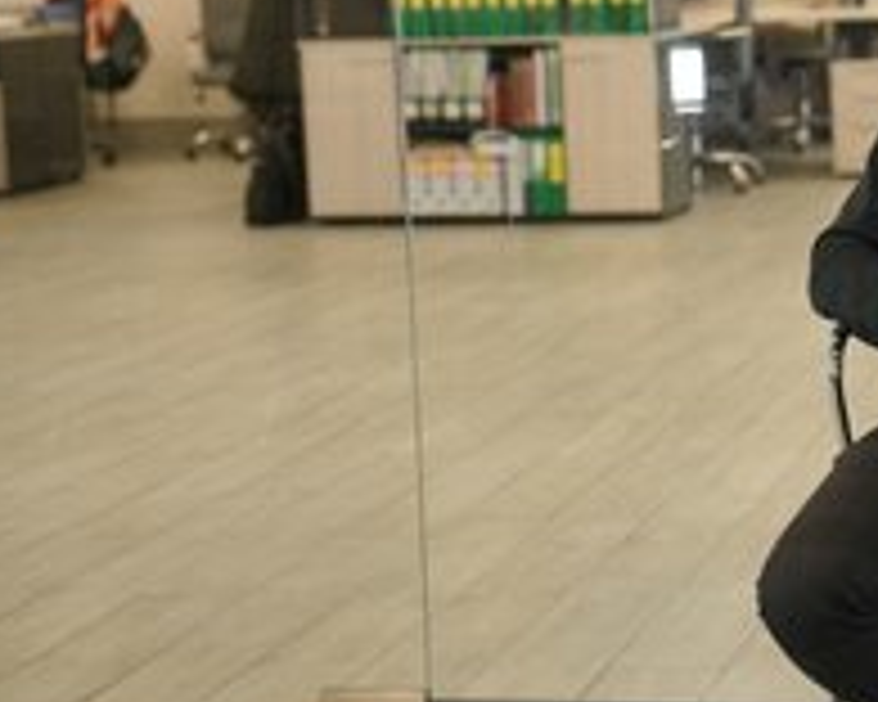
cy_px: 205
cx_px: 842
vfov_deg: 15.7
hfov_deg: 19.1
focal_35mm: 98
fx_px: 2547
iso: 320
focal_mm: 51
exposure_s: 1/100
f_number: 2.8
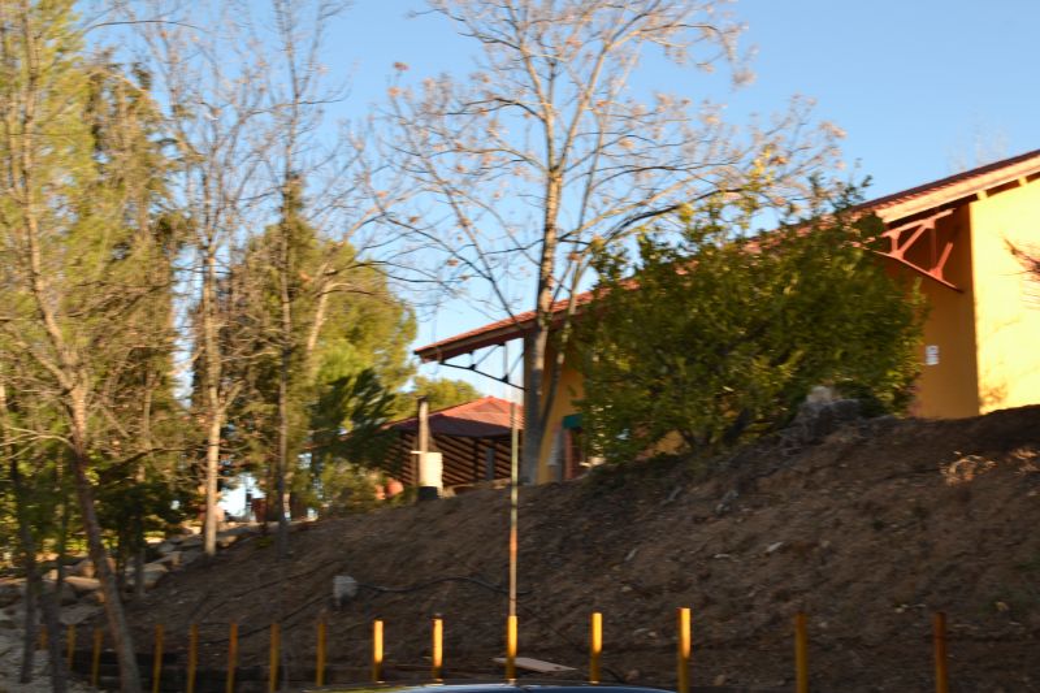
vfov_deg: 25.7
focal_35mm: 52
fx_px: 1516
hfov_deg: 37.9
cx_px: 520
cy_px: 346
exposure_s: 1/40
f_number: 11
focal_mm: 35
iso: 100
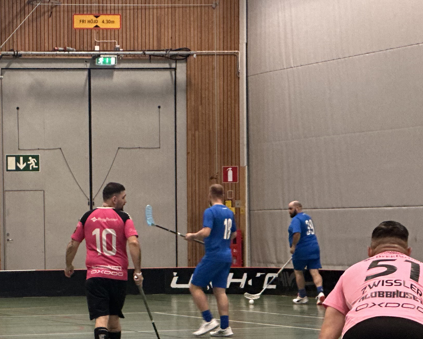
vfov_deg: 8.3
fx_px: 2316
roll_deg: +0.5
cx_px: -56
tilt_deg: -3.5
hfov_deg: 10.3
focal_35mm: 185
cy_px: 390
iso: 125
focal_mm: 9
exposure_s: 1/50
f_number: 2.8
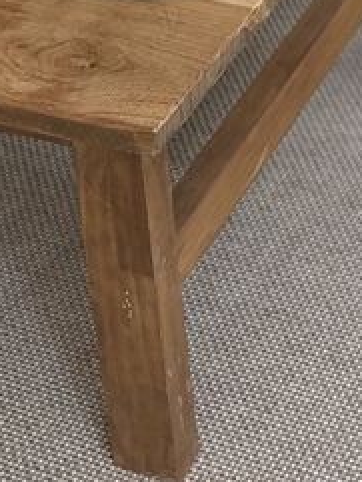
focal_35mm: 108
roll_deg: -1.4
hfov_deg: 12.2
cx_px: 708
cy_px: -514
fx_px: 1505
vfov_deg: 14.6
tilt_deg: -18.9
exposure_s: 1/122
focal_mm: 5.96
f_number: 1.6
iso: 100
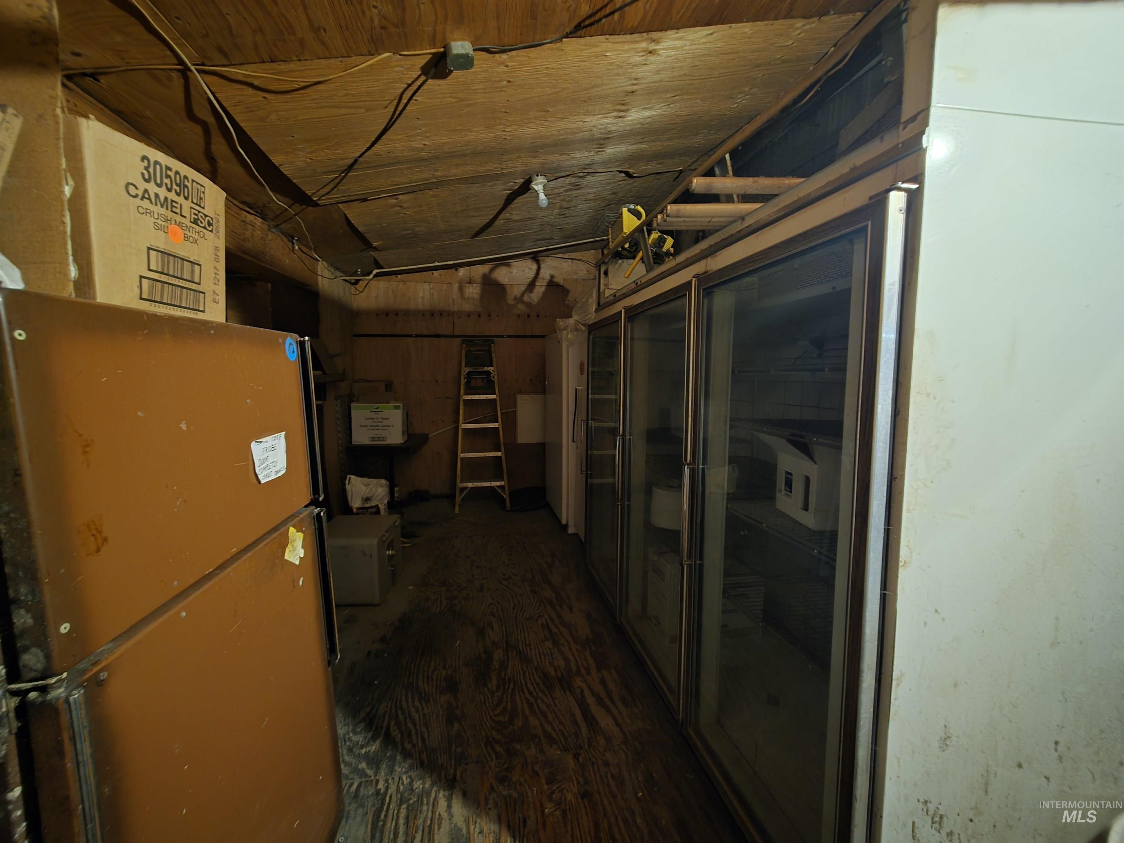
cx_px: 562
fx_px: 422
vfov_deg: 89.9
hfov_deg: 106.2
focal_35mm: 13
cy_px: 422
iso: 800
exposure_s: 1/8
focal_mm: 2.2
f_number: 1.9
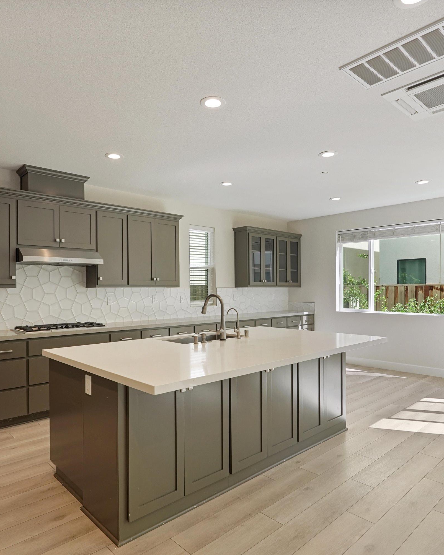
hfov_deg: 60.8
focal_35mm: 23
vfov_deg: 72.6
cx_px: 205
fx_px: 378
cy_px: 282
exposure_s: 1/13
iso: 640
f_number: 9
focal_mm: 16
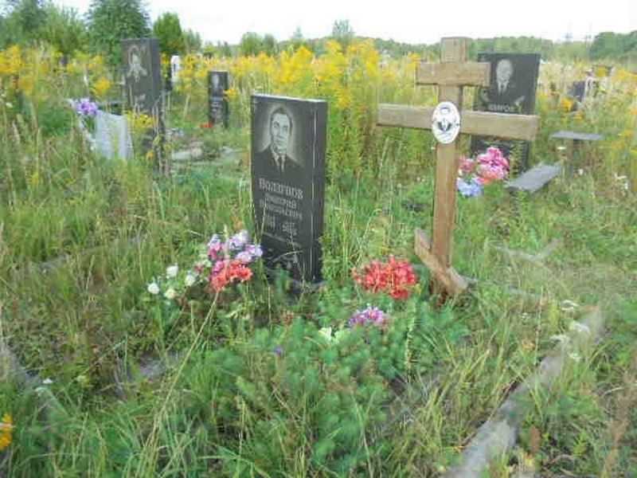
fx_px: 478
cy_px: 239
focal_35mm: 26
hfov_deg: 67.3
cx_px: 318
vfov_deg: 53.1
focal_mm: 4.6
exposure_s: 1/250
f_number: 3.5
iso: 160
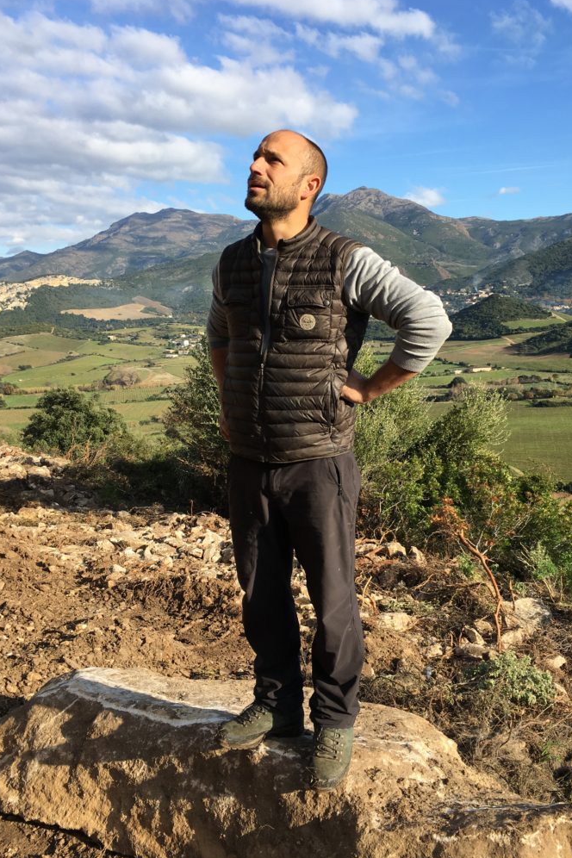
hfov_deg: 42.3
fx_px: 739
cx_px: 313
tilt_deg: -9.0
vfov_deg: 60.3
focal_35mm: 31
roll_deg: +0.7
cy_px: 421
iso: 25
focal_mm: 4.15
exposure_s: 1/1083
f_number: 2.2
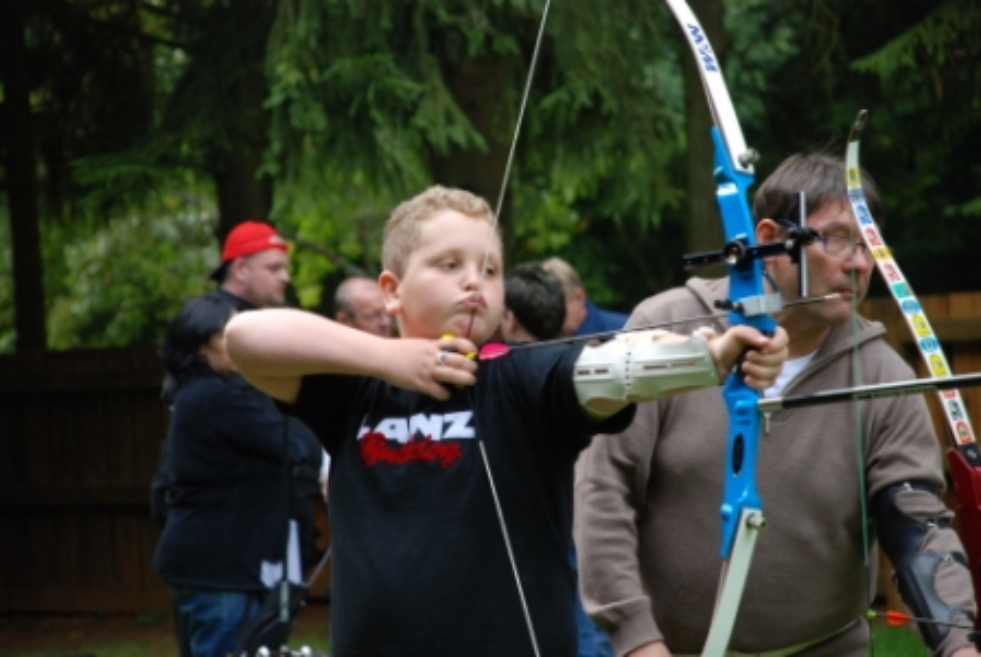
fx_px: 4584
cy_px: 328
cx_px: 490
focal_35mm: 168
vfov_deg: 8.2
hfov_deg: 12.2
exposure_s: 1/125
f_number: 5.6
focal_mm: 112
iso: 280
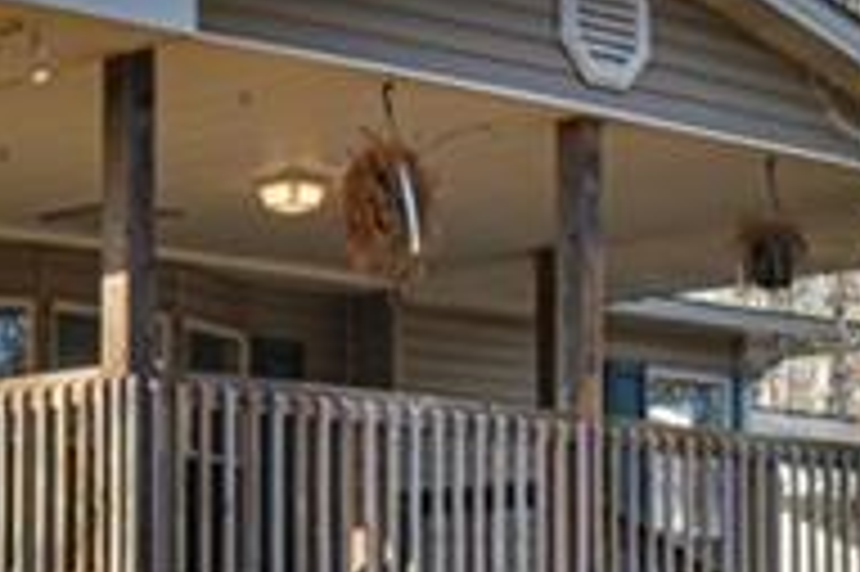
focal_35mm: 129
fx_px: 3079
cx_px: 203
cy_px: 331
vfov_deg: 10.6
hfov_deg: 15.8
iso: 1600
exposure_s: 1/640
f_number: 10
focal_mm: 24
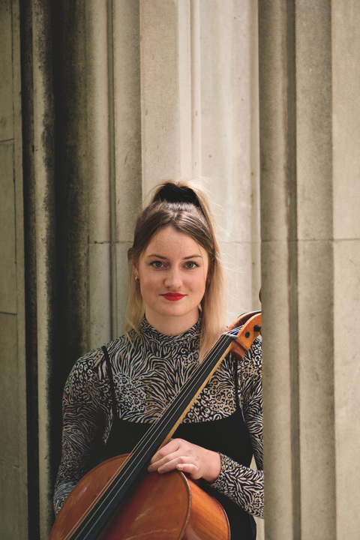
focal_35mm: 75
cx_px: 180
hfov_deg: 18.2
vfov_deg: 27.0
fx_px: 1125
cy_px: 270
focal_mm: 50
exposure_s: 1/200
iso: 100
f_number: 2
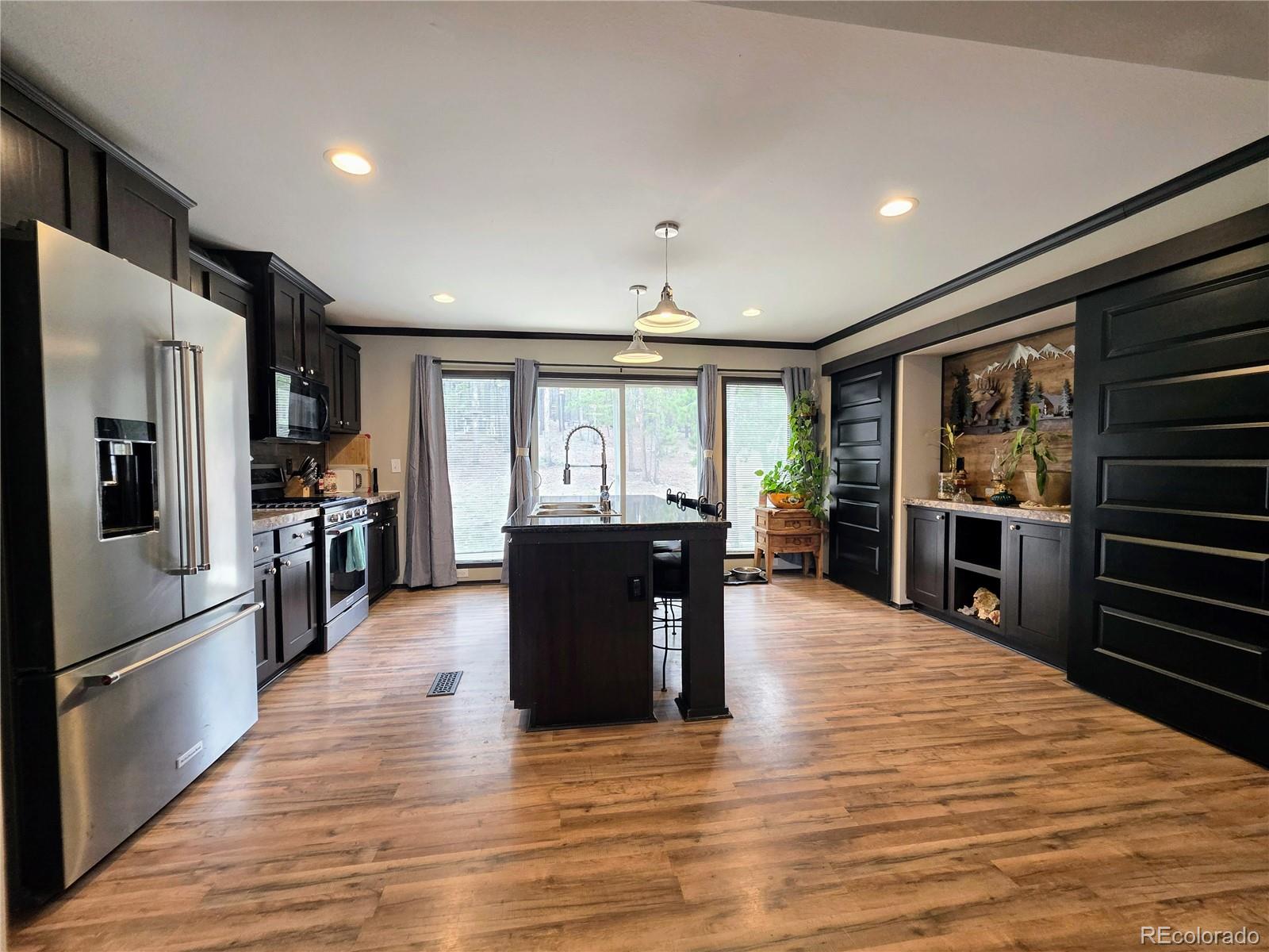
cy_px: 476
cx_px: 634
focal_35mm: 13
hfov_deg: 106.2
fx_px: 477
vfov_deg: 89.9
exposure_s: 1/120
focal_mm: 2.2
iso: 200
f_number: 1.9
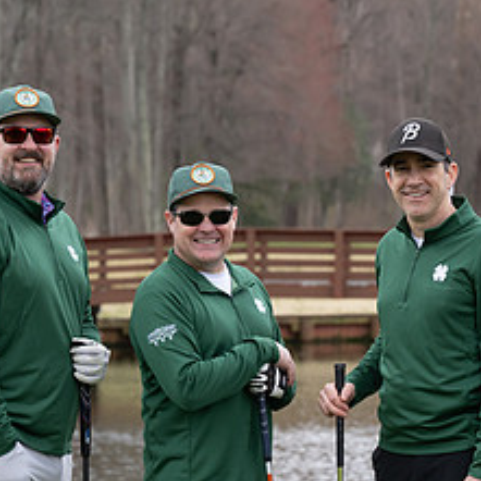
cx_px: 402
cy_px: 467
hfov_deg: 7.4
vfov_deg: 7.4
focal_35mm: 236
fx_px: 3710
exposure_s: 1/500
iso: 560
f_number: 5
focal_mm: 85
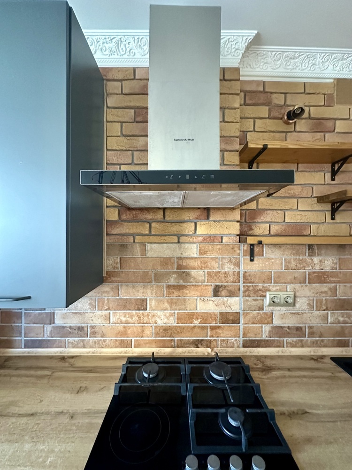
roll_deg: -1.4
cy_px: 235
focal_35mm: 14
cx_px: 176
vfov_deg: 102.1
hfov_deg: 85.7
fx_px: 190
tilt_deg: +0.3
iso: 1000
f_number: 2.2
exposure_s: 1/60
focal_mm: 2.22
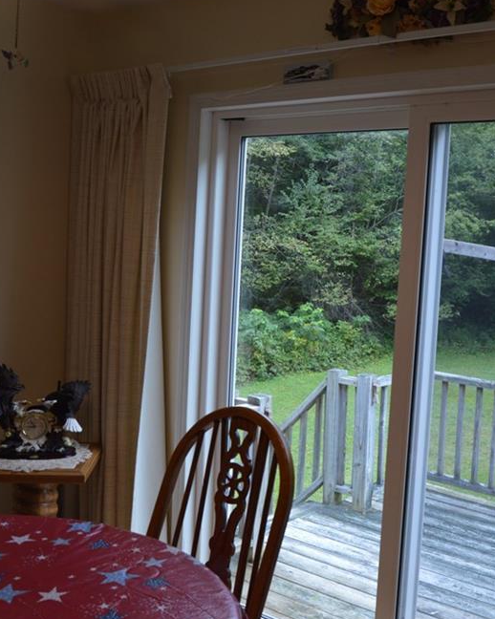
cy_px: 314
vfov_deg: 45.8
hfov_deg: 36.8
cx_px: 338
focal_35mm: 40
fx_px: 733
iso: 400
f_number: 5.6
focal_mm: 18
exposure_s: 1/125
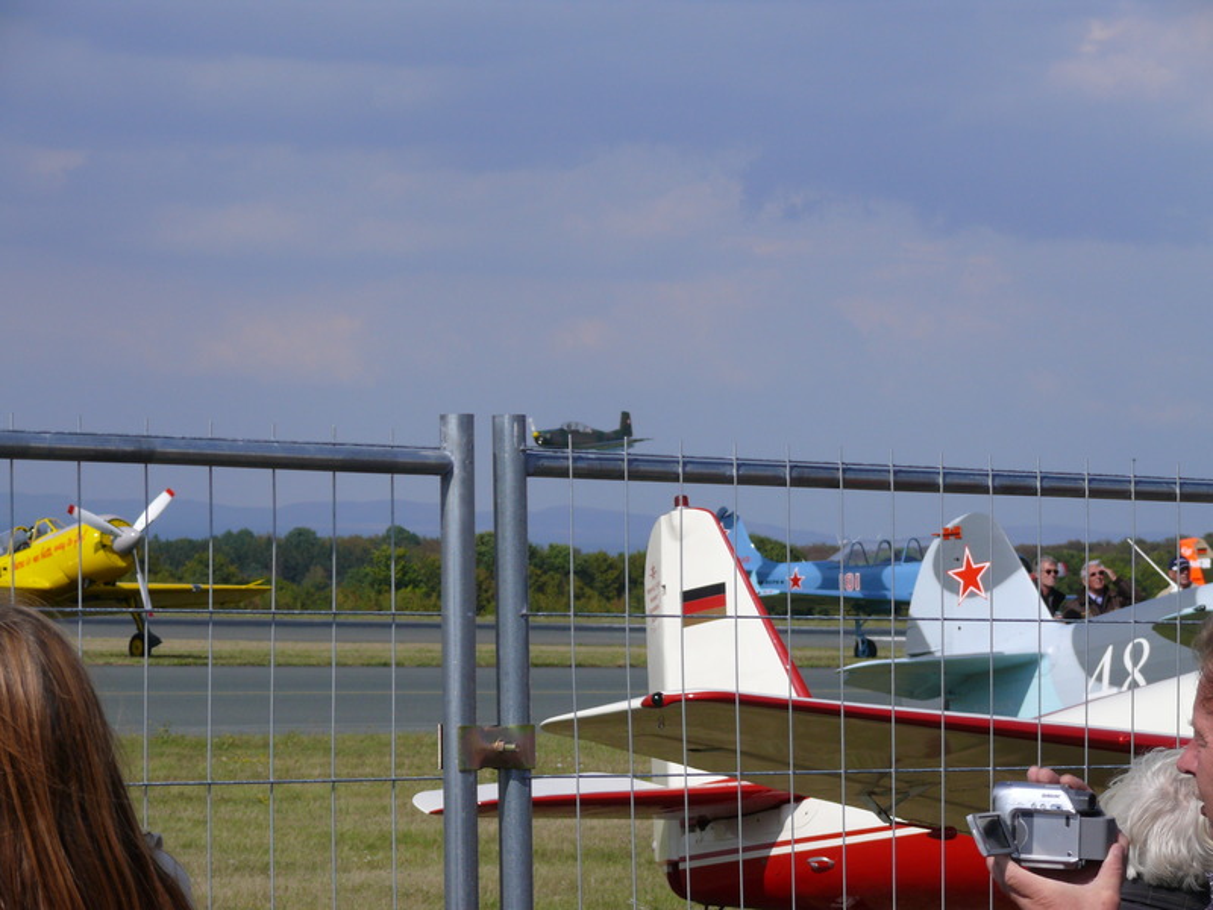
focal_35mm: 169
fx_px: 5922
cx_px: 606
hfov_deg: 11.7
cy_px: 455
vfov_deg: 8.8
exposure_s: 1/1000
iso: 100
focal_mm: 35.7
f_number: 5.6
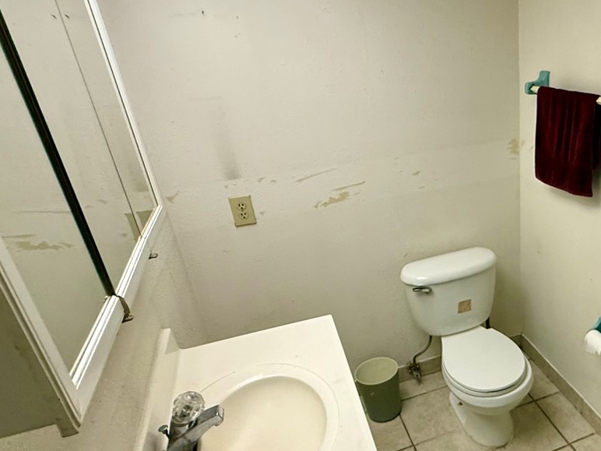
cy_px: 273
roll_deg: +2.6
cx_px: 486
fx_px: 503
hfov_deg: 56.9
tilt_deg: -21.5
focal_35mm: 29
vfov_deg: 47.9
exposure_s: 1/60
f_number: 2.2
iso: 250
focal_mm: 2.22
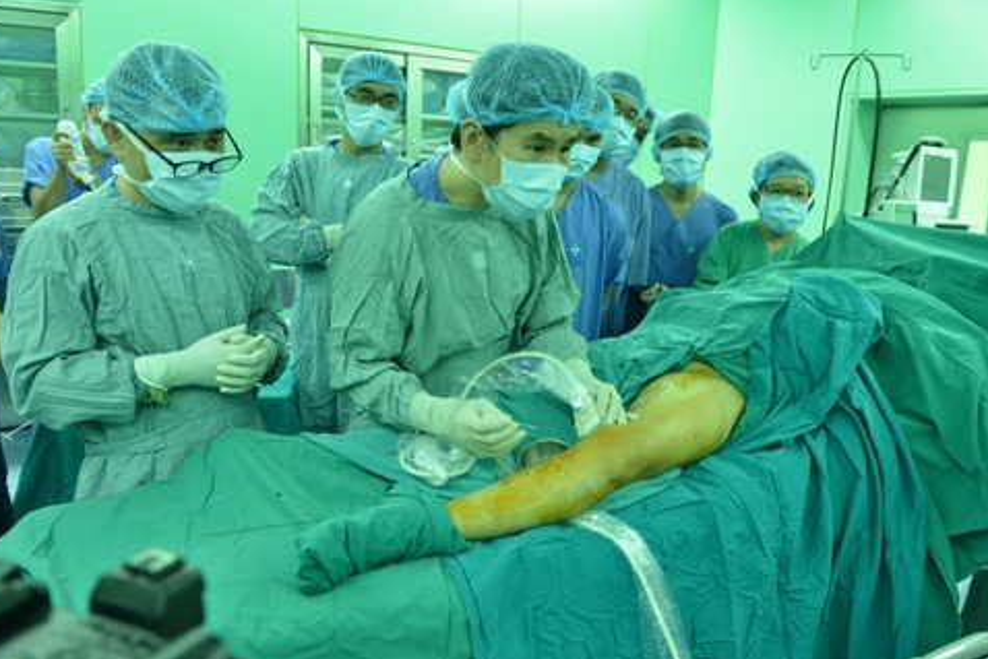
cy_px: 358
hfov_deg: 42.7
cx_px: 537
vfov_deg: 29.3
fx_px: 1263
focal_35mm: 46
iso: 1250
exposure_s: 1/80
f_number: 3.2
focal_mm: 40
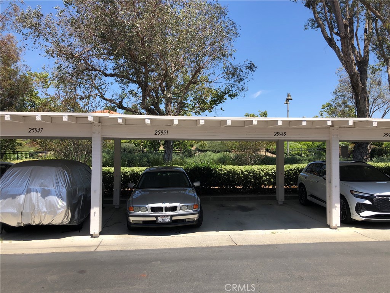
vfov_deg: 49.7
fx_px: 315
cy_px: 146
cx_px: 195
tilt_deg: -0.7
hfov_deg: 63.4
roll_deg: +1.1
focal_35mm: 28
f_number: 1.8
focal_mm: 3.99
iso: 20
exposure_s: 1/1200
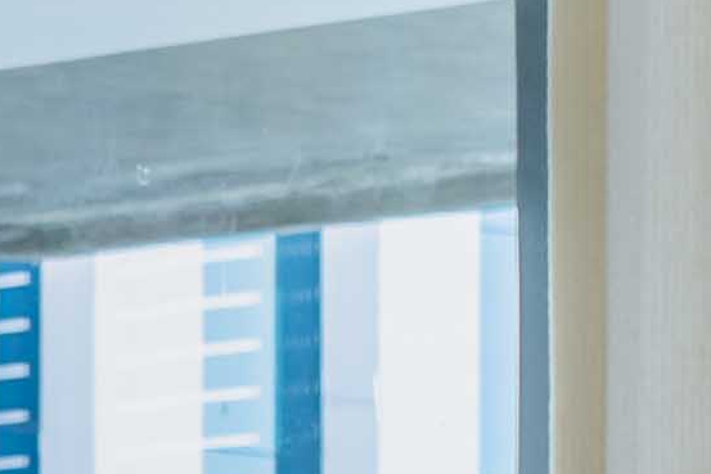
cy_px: 1308
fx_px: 7052
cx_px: 2432
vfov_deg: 3.8
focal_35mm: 357
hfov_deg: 5.3
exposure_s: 1/40
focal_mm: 33
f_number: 7.1
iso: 200
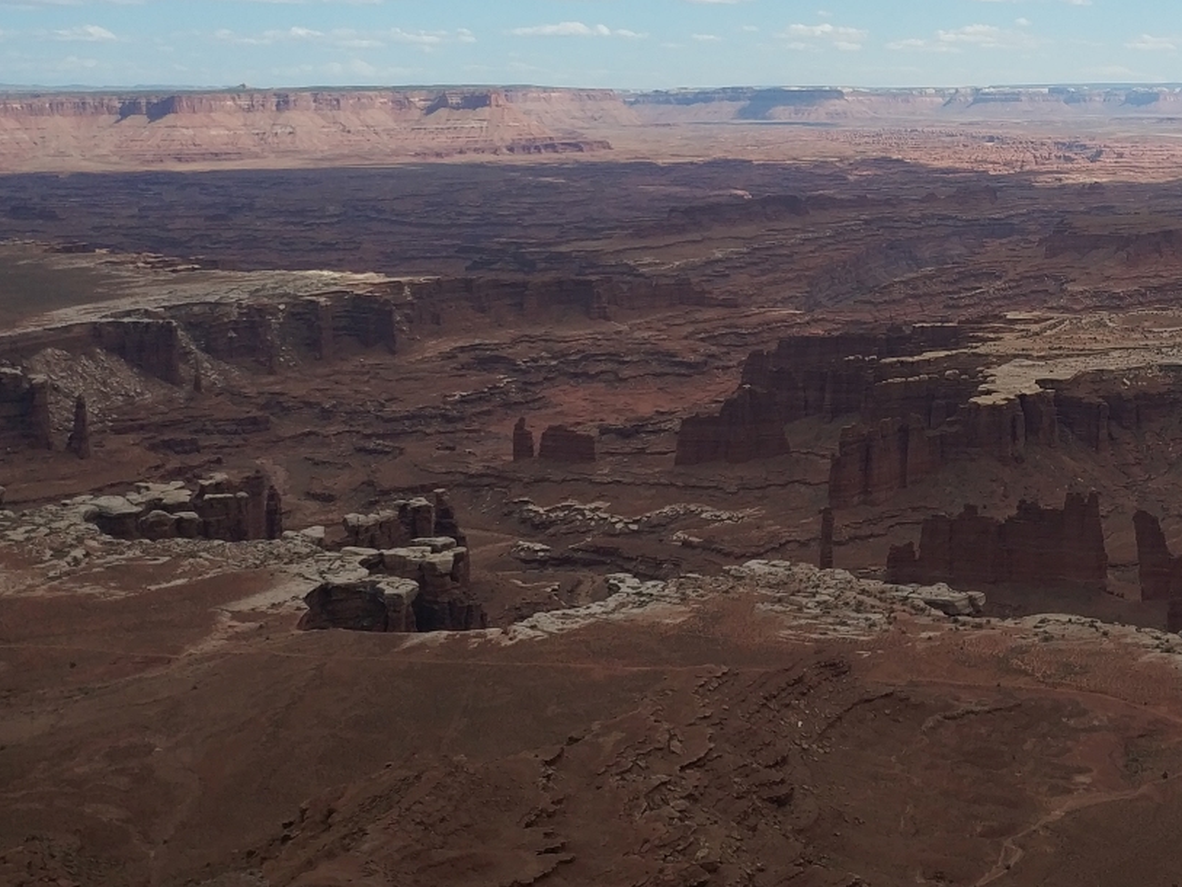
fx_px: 2152
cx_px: 1032
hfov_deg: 29.6
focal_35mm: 63
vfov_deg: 22.8
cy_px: 131
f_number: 2
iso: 101
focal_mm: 4.5
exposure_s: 1/1589
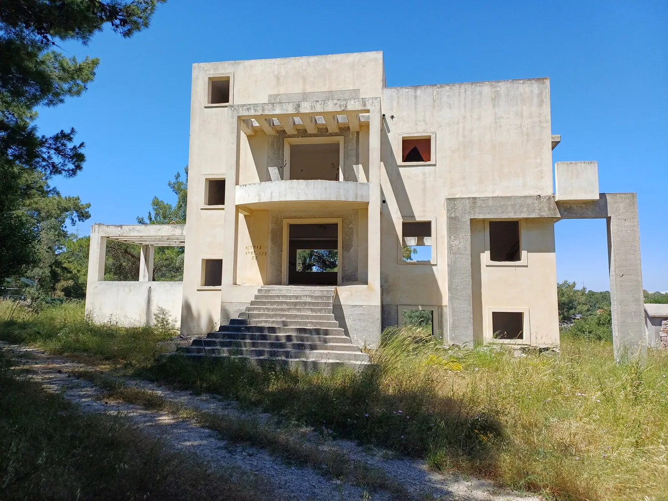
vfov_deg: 54.9
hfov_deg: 69.4
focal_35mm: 25
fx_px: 482
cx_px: 334
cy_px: 250
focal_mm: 4.65
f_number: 1.8
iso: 50
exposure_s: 1/1024
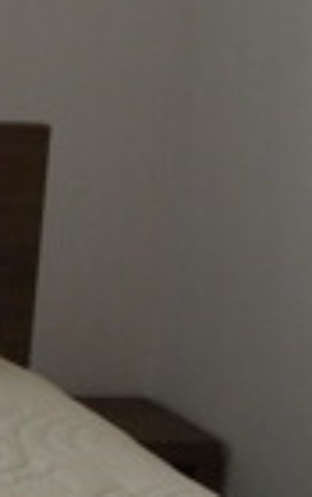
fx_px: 2723
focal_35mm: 201
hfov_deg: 6.0
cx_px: -654
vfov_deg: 10.4
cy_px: 238
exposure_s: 1/80
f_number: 8
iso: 400
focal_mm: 18
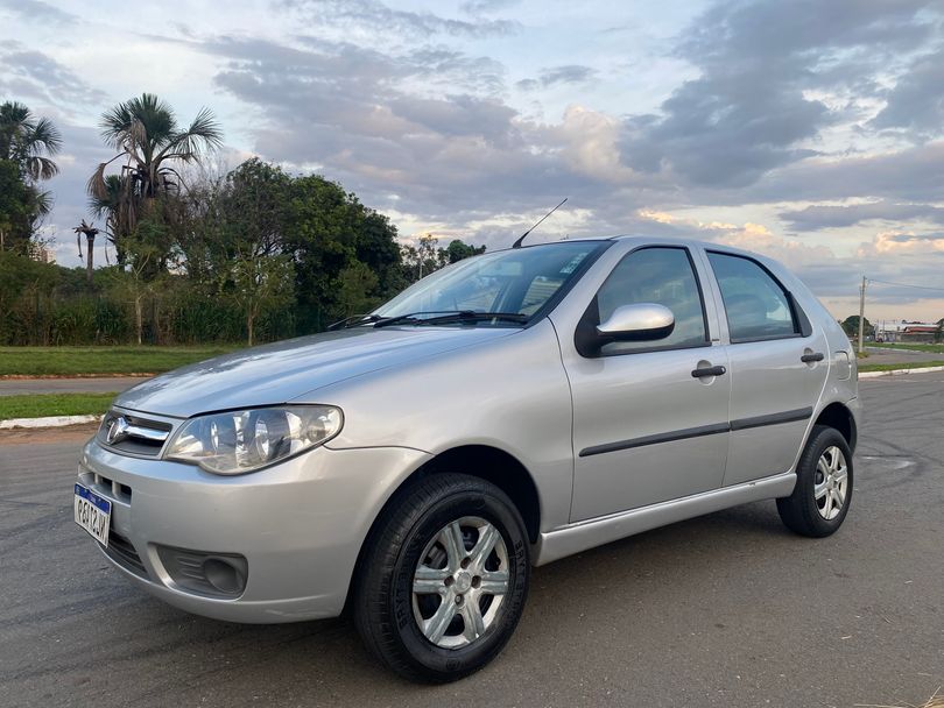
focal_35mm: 26
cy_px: 354
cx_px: 472
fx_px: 709
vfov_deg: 53.1
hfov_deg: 67.3
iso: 32
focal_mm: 4.25
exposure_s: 1/122
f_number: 1.8
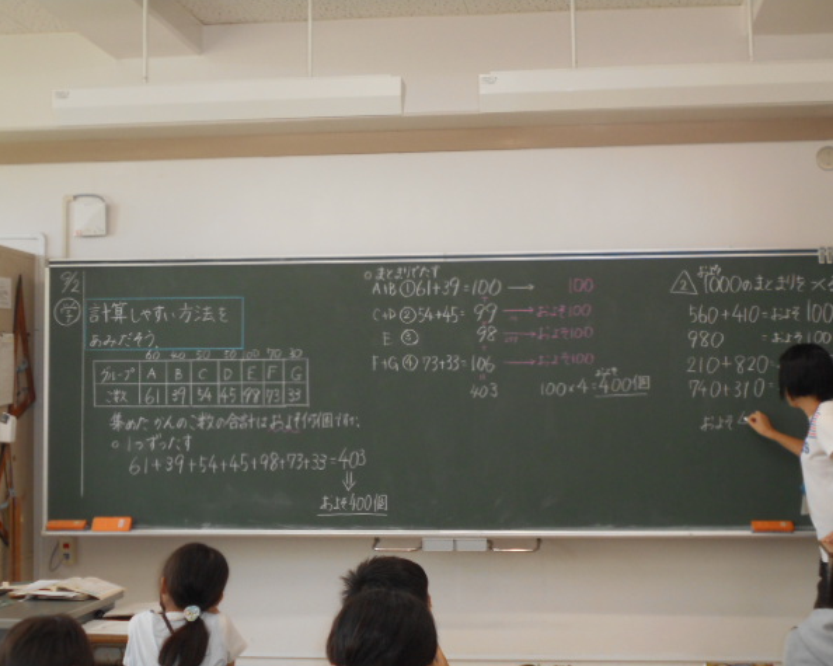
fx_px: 1504
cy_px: 331
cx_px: 421
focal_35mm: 61
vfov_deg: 25.0
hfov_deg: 31.0
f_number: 4.9
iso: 220
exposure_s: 1/60
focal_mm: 10
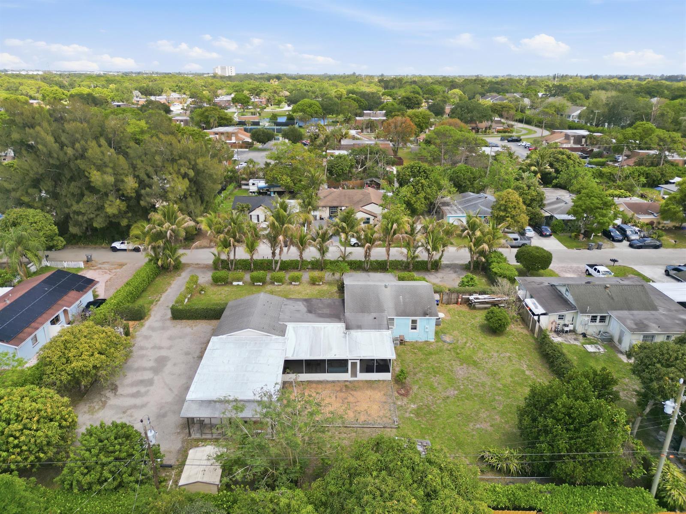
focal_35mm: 24
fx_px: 476
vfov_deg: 56.8
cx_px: 343
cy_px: 257
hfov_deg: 71.6
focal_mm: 6.7
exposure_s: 1/1600
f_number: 1.7
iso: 130
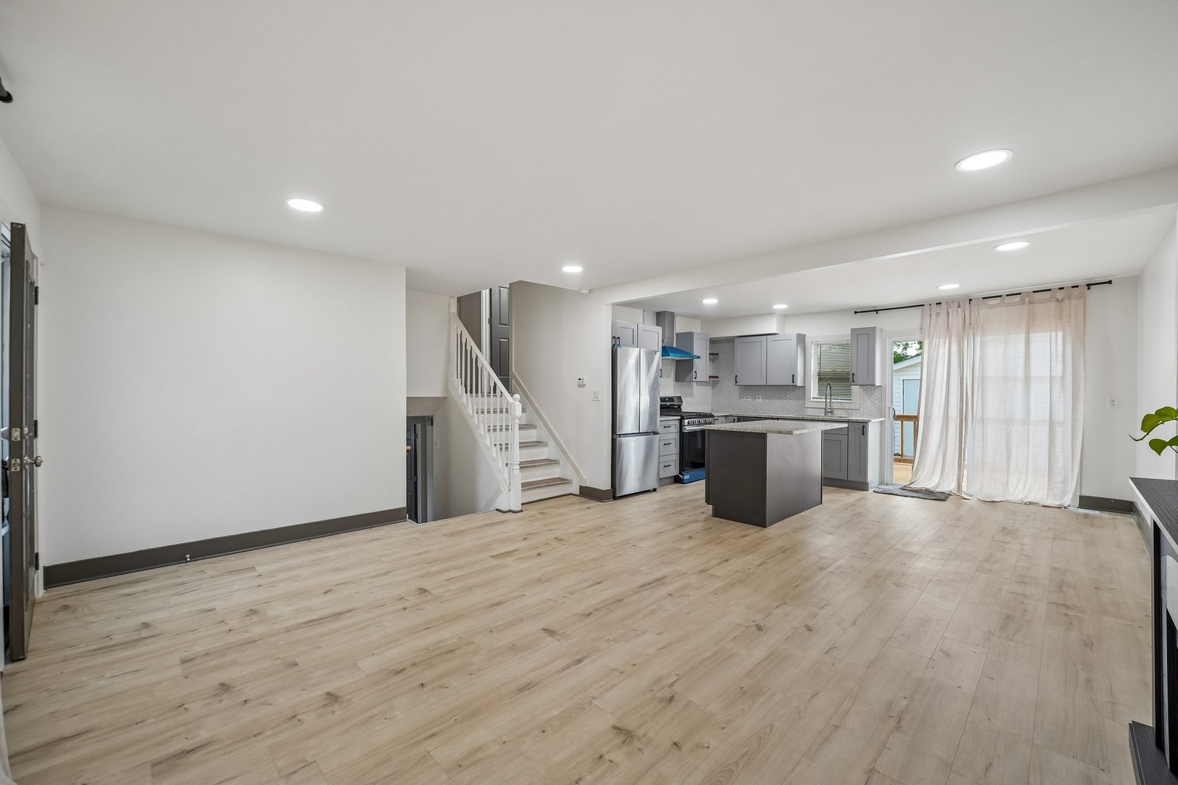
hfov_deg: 104.3
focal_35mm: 14
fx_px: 458
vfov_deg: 81.2
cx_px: 589
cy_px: 392
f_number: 5.6
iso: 400
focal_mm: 14
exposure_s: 1/100
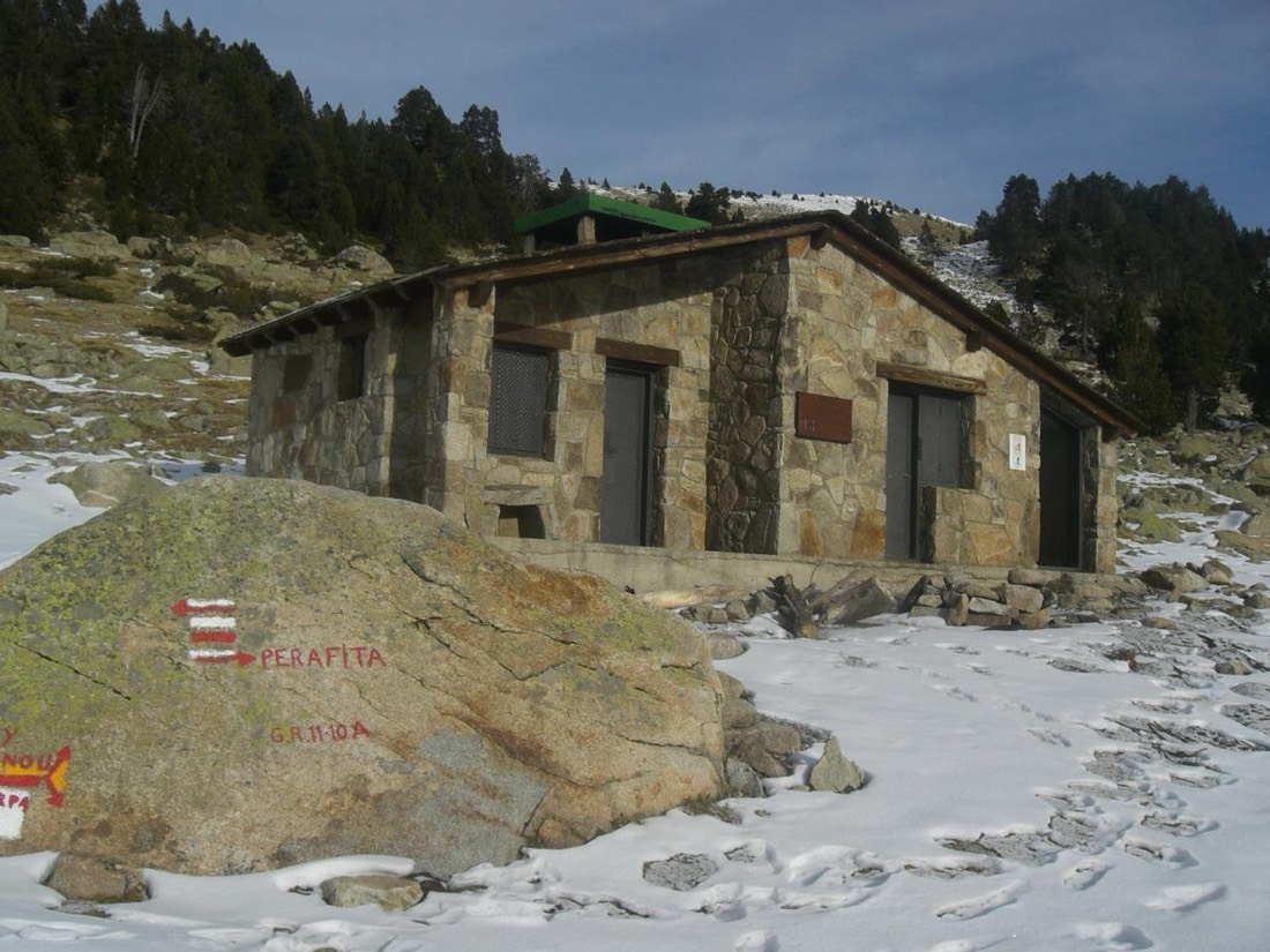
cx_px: 635
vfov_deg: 37.7
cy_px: 476
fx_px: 1394
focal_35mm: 38
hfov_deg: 49.0
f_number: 4.4
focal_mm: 6.3
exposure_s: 1/1250
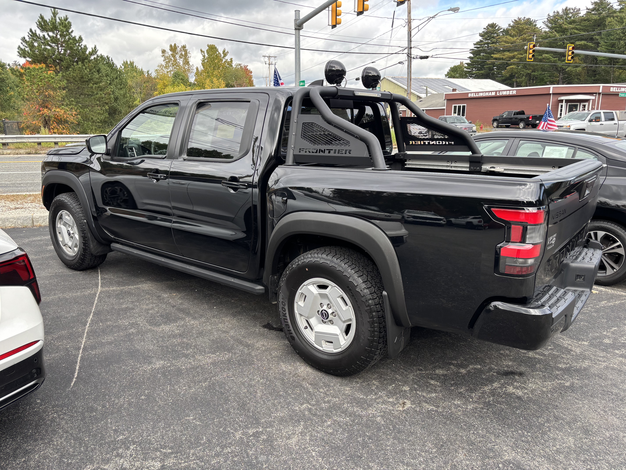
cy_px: 235
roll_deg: -0.1
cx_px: 313
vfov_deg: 53.1
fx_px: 470
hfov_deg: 67.3
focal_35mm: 26
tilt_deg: -12.1
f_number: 1.6
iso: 50
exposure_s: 1/433
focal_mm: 5.96
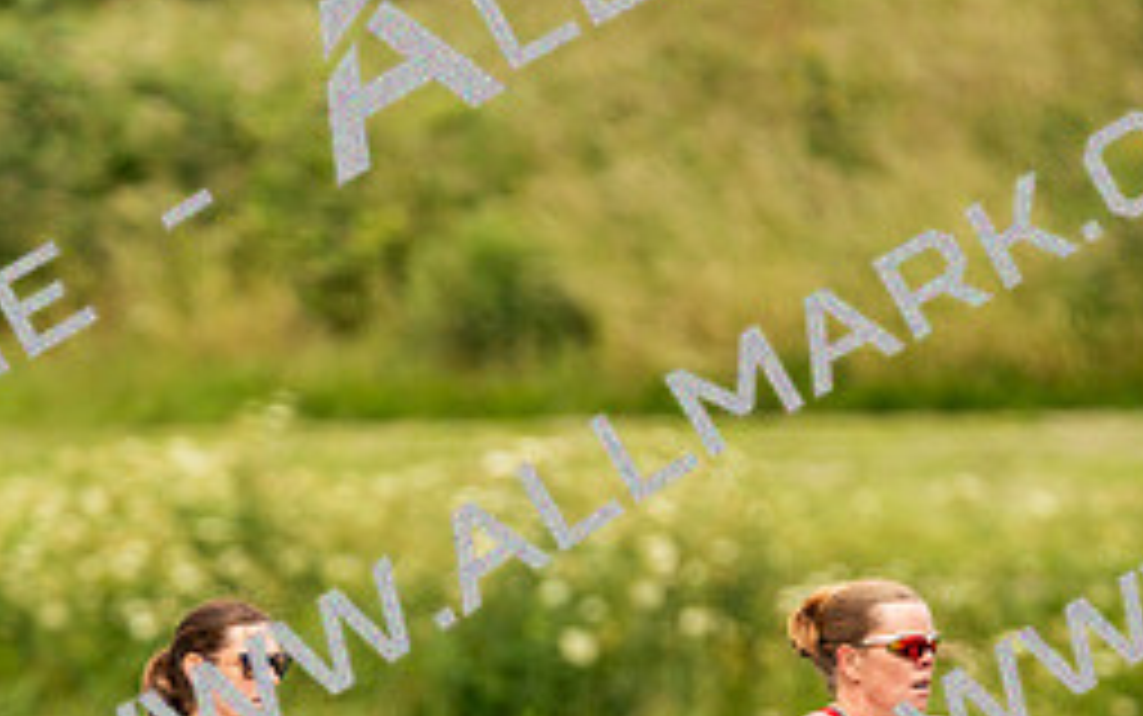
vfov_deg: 0.9
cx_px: 567
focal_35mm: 1396
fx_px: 43505
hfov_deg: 1.5
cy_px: 844
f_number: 6.3
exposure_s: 1/2000
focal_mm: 600
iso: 400
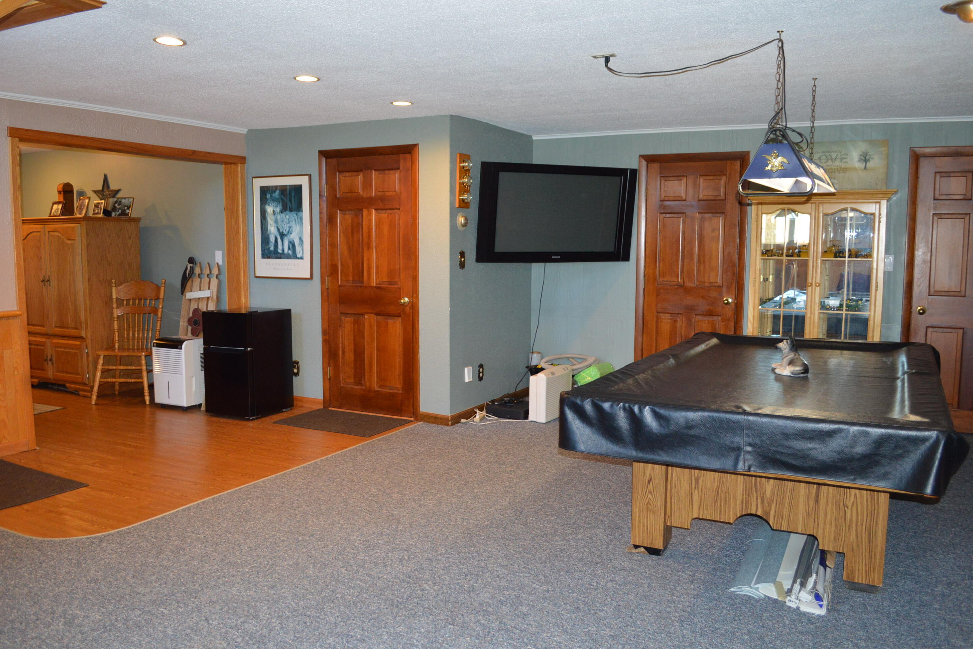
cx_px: 474
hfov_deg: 65.5
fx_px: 757
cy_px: 326
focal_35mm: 28
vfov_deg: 46.4
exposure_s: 1/60
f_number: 3.5
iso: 1000
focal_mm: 18
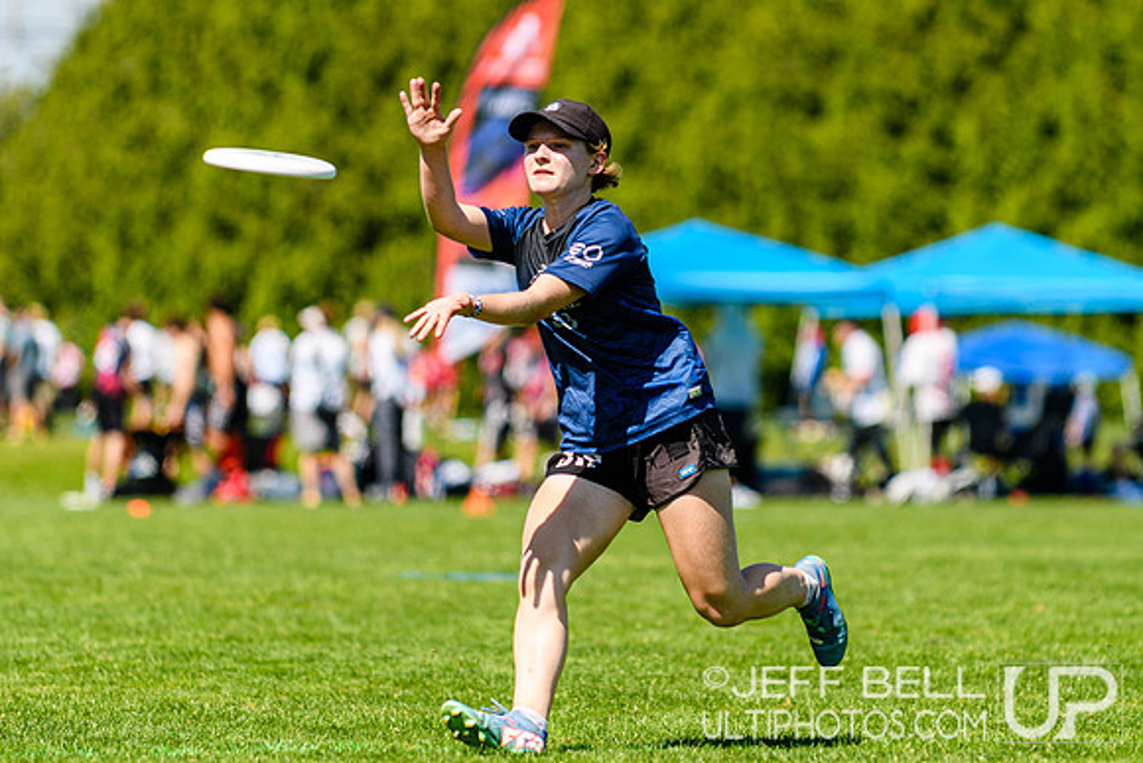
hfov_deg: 5.5
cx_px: 714
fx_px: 11898
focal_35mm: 375
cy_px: 287
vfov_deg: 3.7
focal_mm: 200
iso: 100
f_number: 3.2
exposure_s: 1/1250
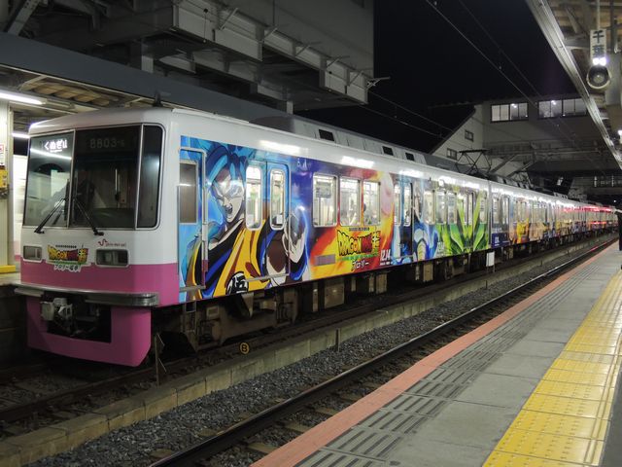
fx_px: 629
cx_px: 311
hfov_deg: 52.6
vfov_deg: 40.7
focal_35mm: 35
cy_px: 234
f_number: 3.2
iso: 400
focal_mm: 6.3
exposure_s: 1/15
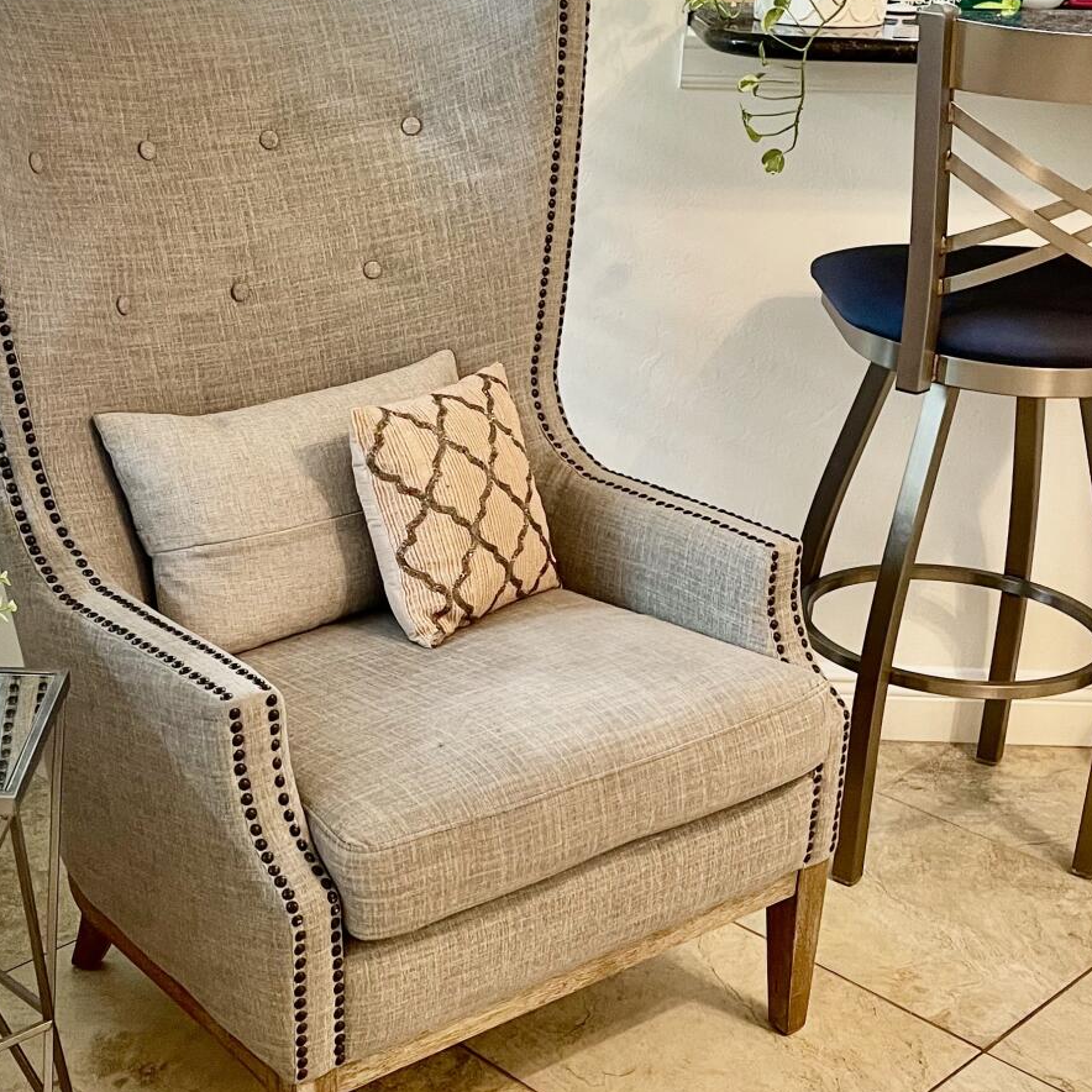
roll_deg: -1.3
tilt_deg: -23.2
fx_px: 1785
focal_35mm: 50
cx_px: 405
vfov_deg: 34.0
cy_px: 584
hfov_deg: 33.8
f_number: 1.6
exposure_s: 1/60
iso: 160
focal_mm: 5.1
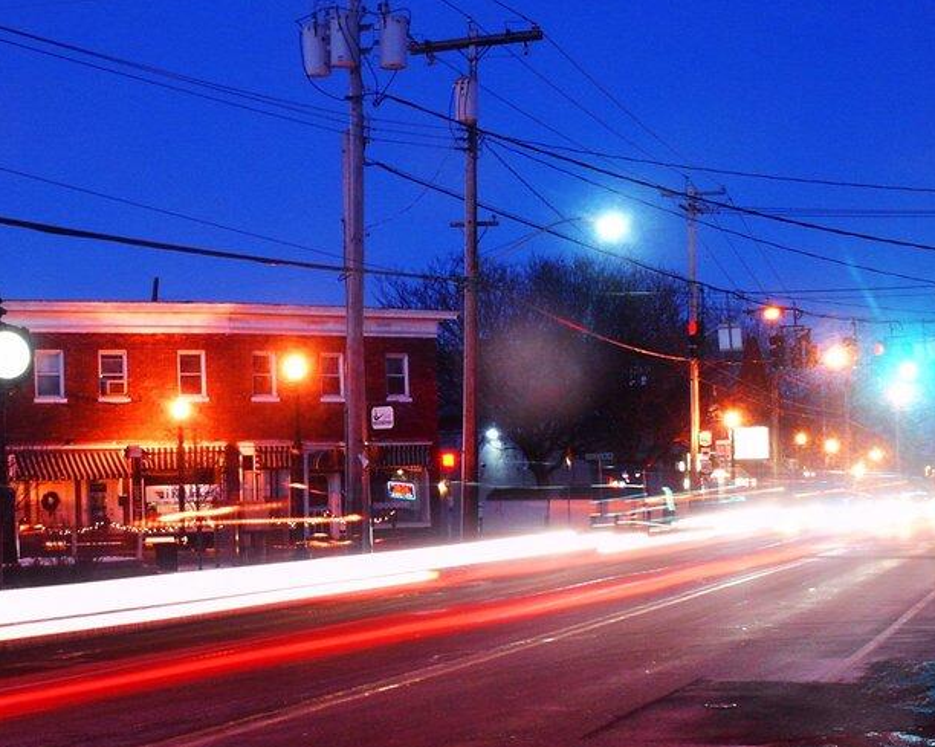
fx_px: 1853
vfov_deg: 22.8
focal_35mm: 67
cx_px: 240
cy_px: 428
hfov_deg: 27.9
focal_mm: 8.56
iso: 64
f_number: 8
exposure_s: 4
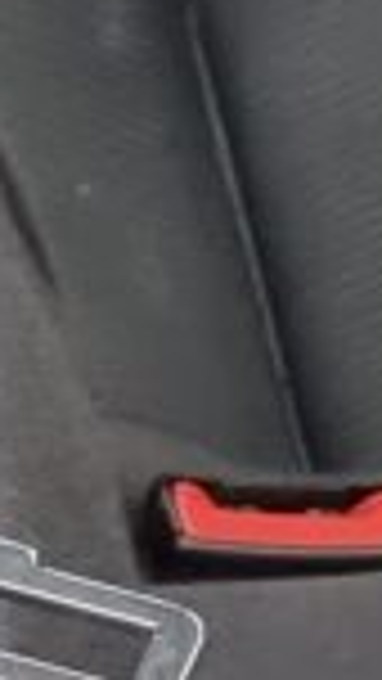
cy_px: -392
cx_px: 2894
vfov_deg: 7.6
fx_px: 4985
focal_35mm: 277
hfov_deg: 3.4
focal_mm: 6.7
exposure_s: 1/100
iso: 200
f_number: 1.8
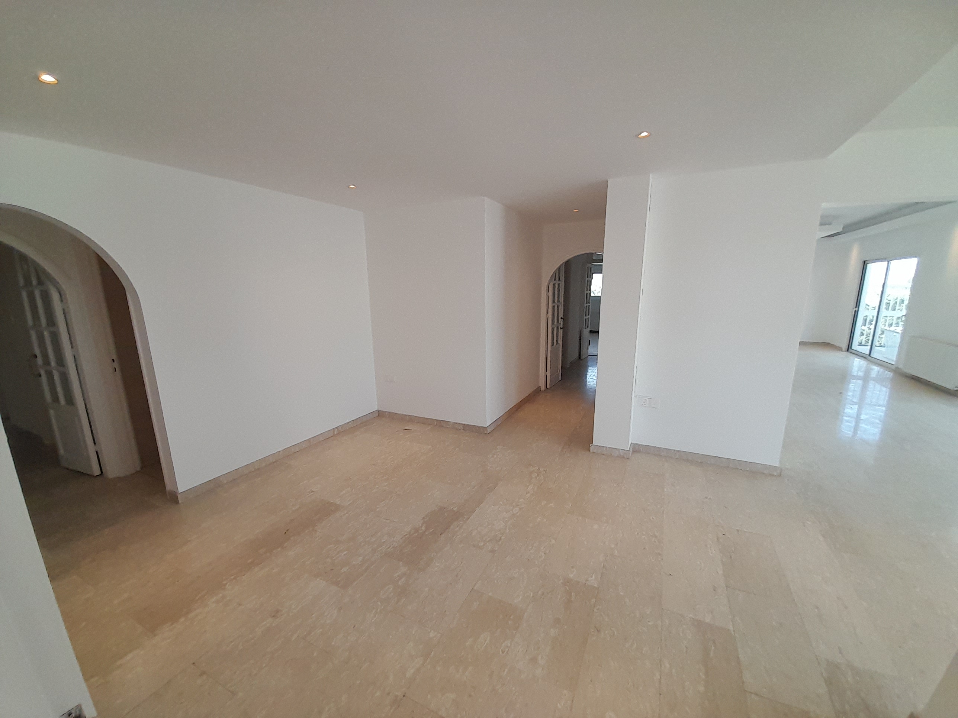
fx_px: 360
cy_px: 359
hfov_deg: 106.2
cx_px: 479
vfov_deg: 89.9
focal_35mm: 13
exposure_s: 1/100
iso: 80
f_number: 2.2
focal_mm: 1.13
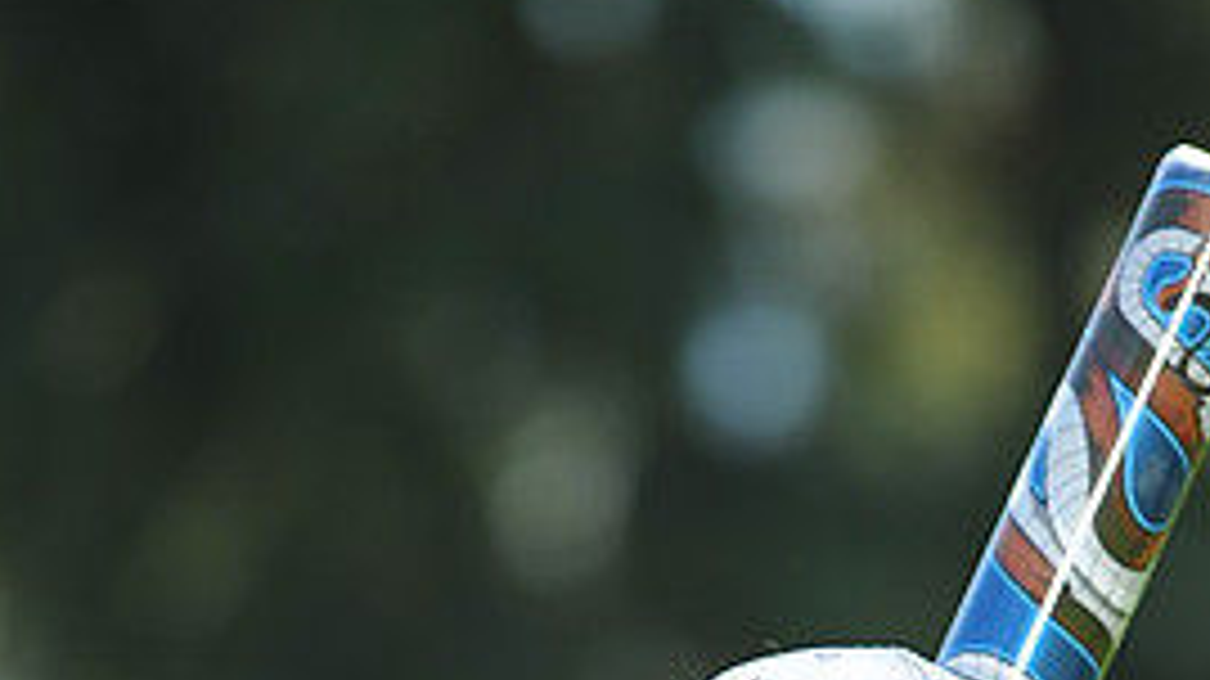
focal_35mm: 452
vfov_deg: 2.7
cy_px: 1274
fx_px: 14495
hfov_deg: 4.8
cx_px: 819
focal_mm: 200
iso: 200
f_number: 4.5
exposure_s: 1/500
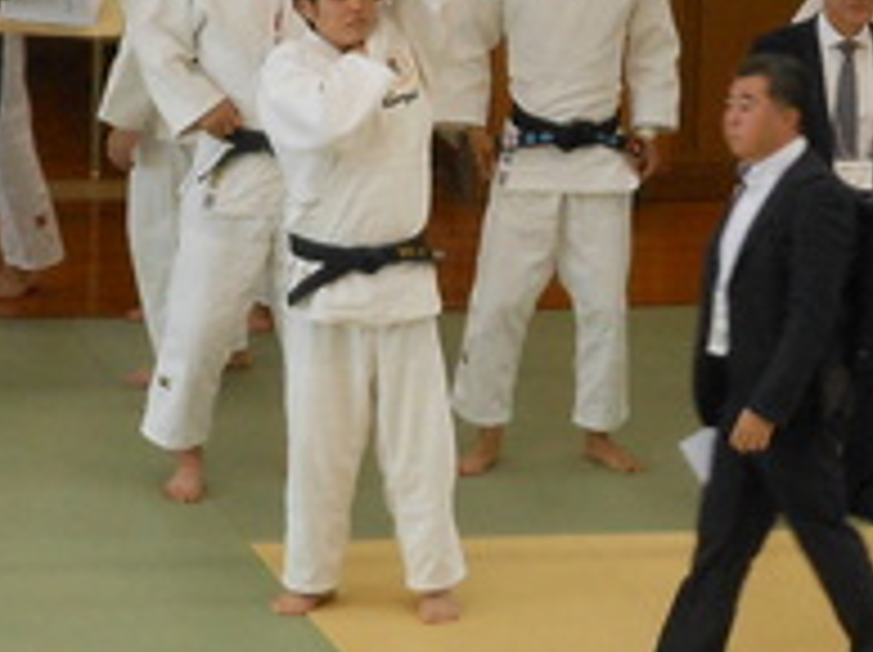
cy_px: 454
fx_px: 9043
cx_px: 171
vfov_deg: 4.1
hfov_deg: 5.5
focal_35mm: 359
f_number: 4.6
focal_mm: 15.5
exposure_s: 1/60
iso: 250
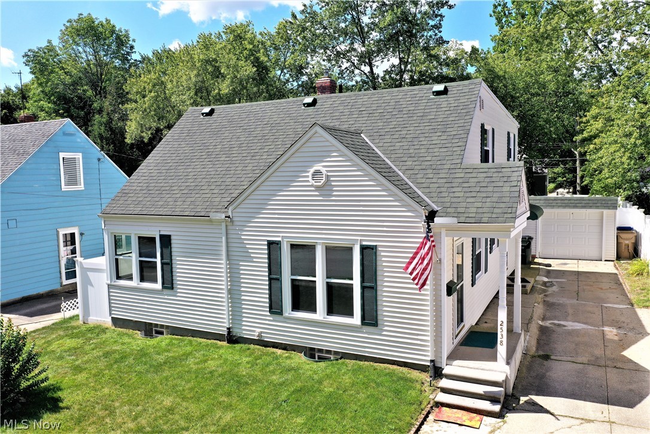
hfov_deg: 65.5
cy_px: 217
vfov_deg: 46.4
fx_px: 506
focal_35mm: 28
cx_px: 325
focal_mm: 10.26
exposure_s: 1/320
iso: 100
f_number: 5.6
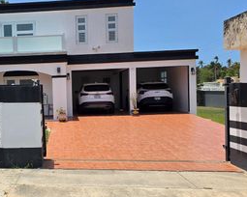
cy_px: 110
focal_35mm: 44
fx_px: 322
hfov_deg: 39.6
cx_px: 35
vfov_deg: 34.1
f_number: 1.7
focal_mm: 6.3
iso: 80
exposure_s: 1/7944
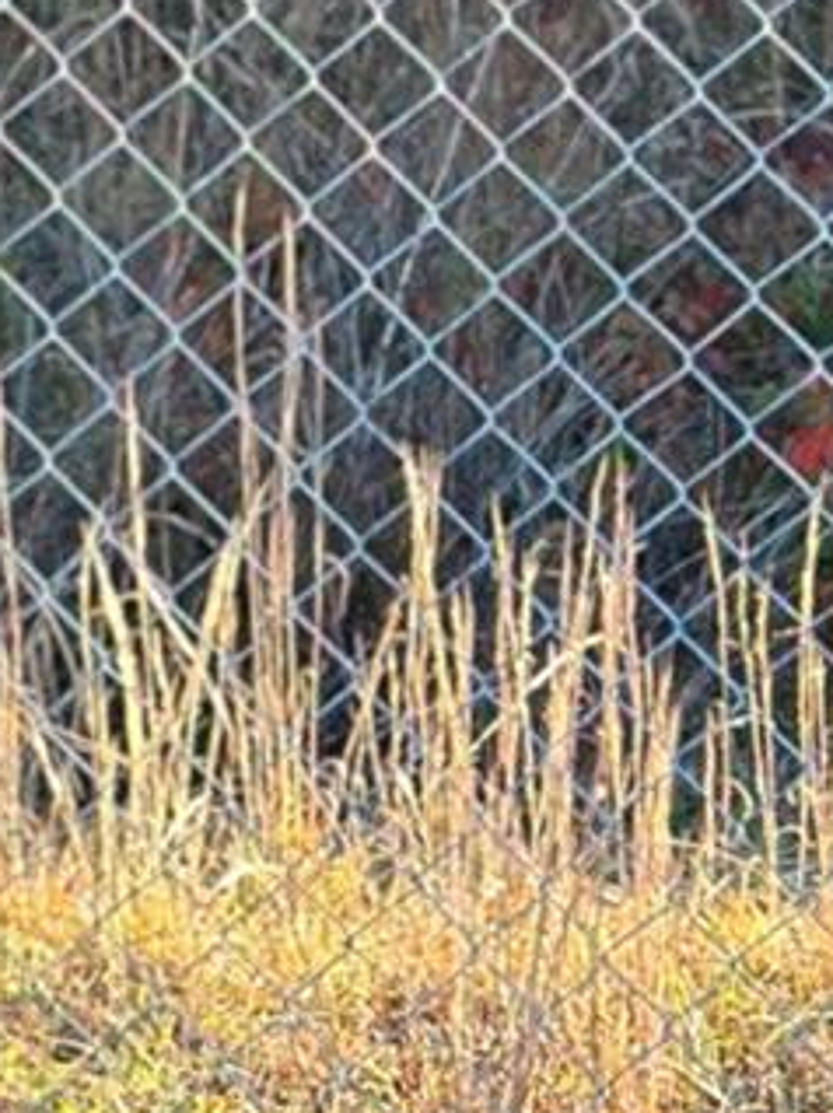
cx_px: -1141
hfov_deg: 6.1
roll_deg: +0.9
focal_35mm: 232
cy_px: -357
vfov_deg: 8.4
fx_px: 7454
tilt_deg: -6.4
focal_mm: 6.86
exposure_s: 1/295
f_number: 1.78
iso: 80
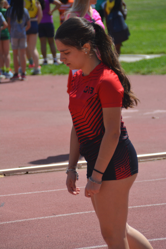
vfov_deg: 6.9
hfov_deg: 4.6
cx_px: 83
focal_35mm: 300
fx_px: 2075
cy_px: 124
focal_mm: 200
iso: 400
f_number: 6.3
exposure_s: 1/1600
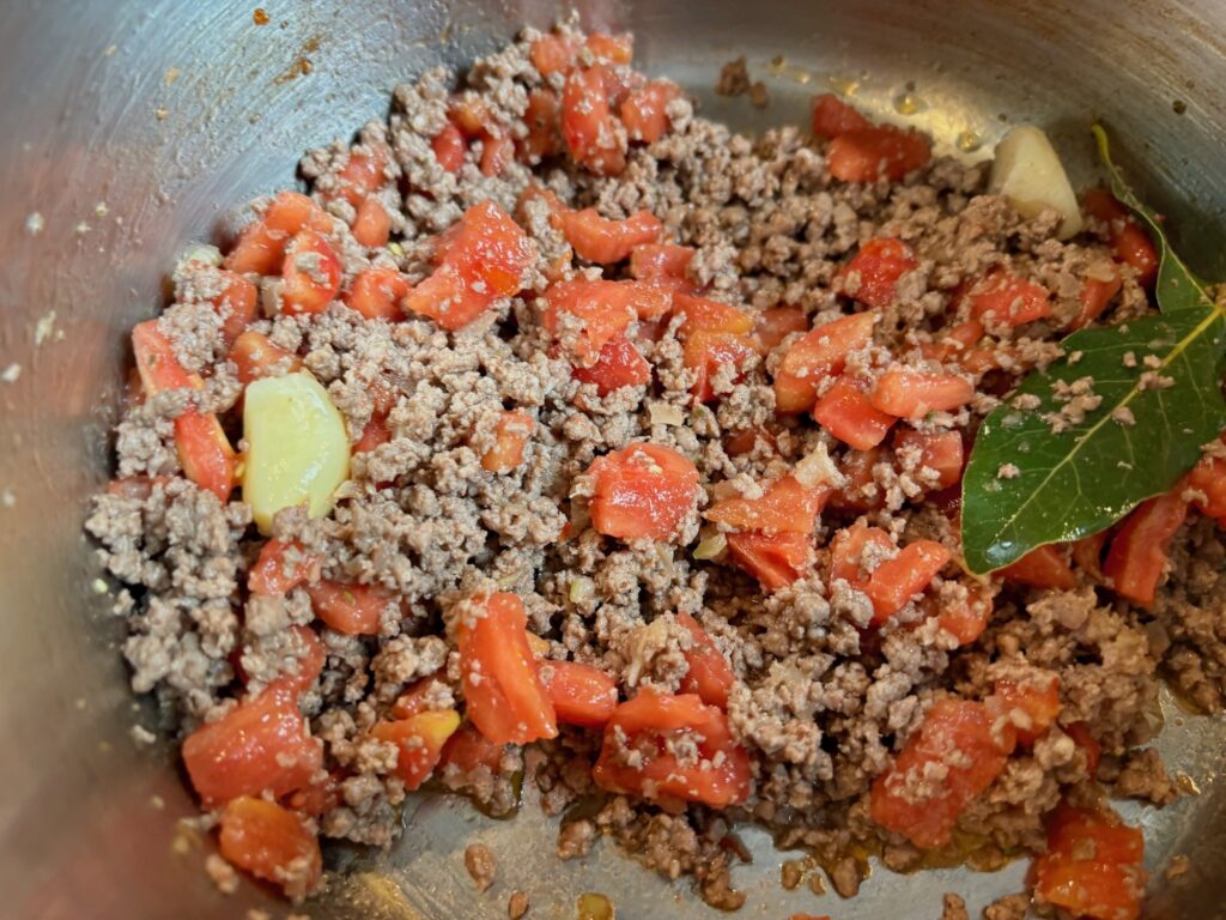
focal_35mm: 26
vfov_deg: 53.1
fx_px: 921
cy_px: 460
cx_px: 613
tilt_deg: -66.3
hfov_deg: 67.3
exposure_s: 1/50
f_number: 1.6
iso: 125
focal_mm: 5.96
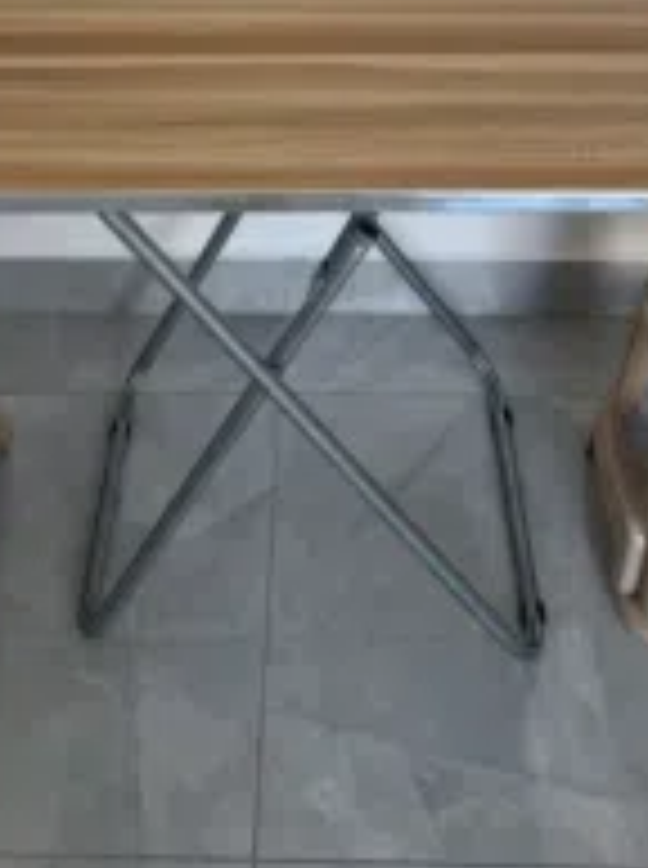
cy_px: 162
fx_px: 1352
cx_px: 274
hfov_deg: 26.9
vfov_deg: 34.4
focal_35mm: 54
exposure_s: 1/121
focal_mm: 5.7
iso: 80
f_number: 1.5
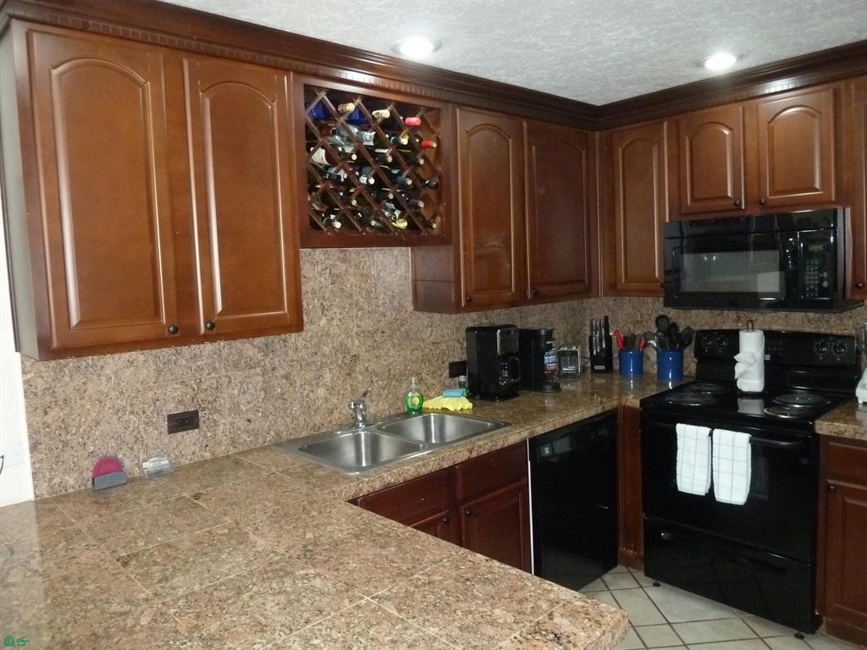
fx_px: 626
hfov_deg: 69.4
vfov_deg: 54.9
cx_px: 434
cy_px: 325
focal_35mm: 25
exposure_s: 1/30
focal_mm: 4.1
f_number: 3.3
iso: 500
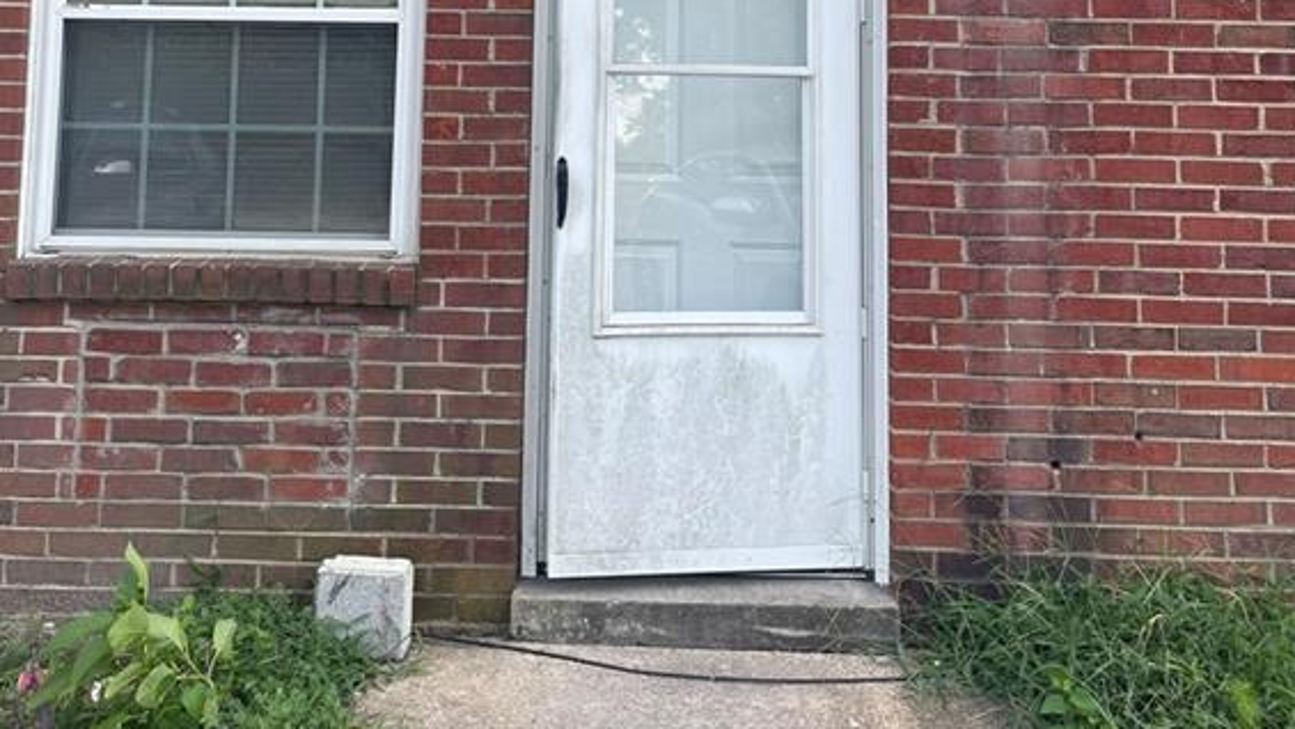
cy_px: 14
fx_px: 1271
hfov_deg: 54.0
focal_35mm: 37
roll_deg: -0.1
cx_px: 642
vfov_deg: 30.0
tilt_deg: +5.9
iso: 32
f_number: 1.6
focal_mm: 5.1
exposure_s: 1/445
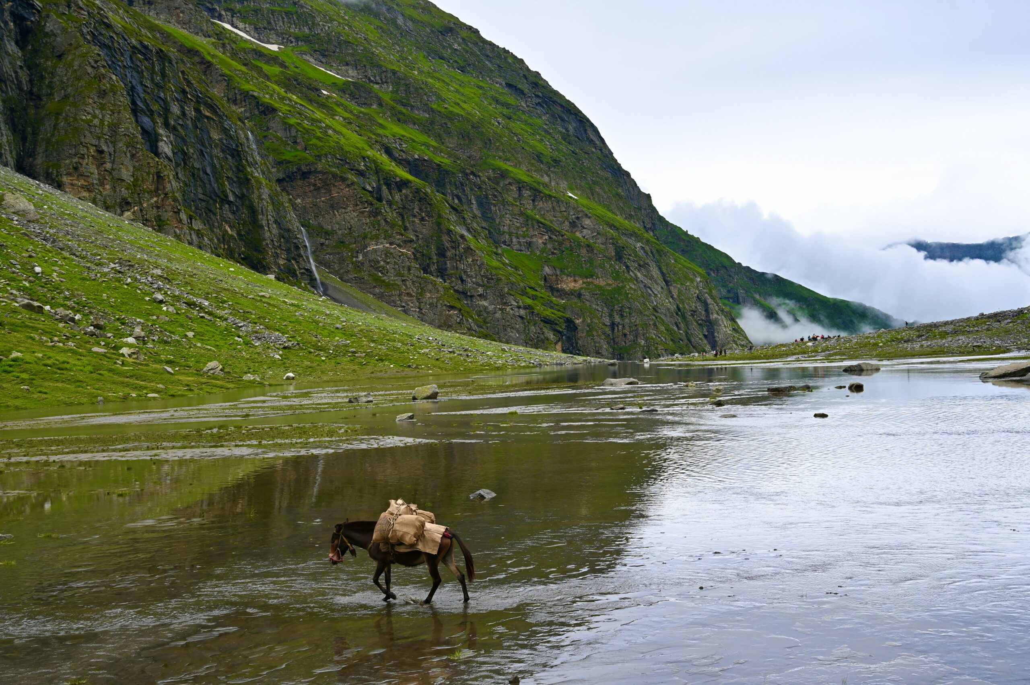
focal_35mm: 43
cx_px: 515
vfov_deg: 31.1
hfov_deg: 45.5
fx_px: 1229
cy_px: 342
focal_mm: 43
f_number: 5.6
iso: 100
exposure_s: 1/250
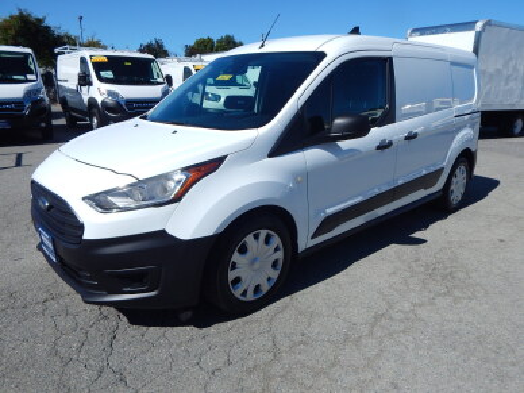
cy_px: 196
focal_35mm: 25
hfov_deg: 69.4
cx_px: 262
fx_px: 378
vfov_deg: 54.9
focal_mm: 4.5
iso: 125
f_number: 6.1
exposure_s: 1/1000
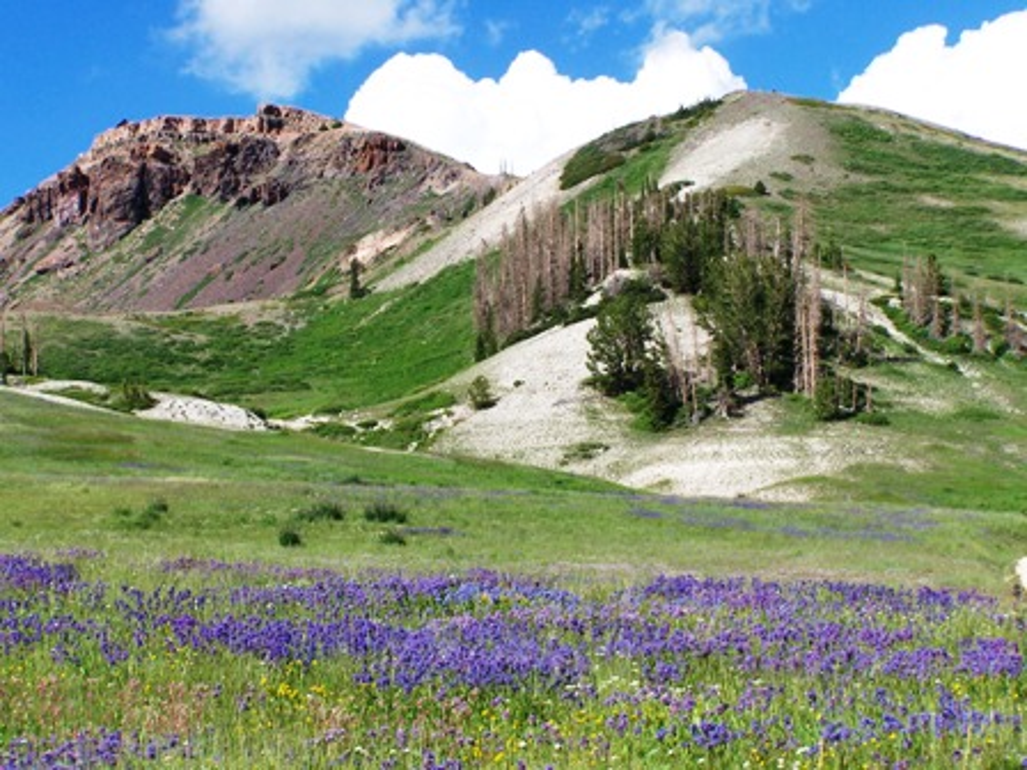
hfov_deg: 20.9
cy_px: 385
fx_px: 2789
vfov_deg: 15.7
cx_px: 514
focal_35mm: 94
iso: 80
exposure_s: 1/640
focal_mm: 15.6
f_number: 4.5
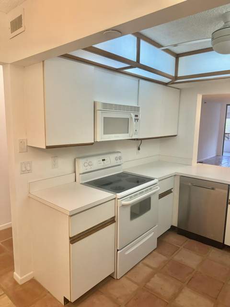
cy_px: 154
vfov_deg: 71.6
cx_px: 115
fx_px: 213
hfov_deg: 56.8
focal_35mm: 24
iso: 125
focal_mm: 6.76
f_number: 1.78
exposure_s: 1/120
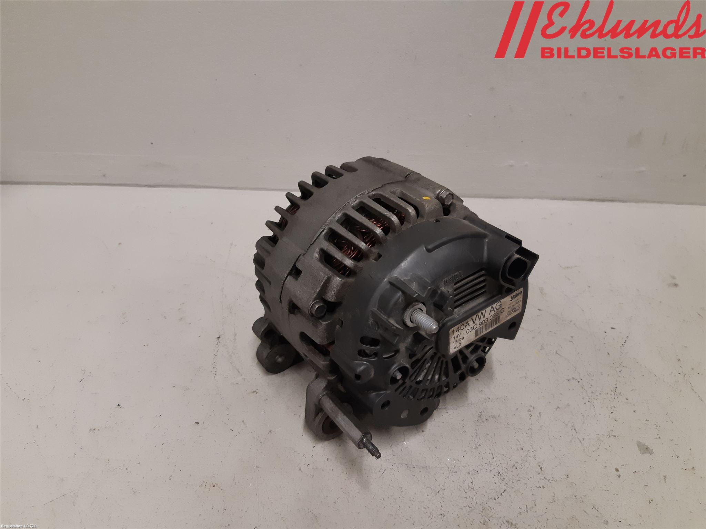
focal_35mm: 26
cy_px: 264
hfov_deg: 67.3
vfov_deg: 53.1
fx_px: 530
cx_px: 353
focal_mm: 3.93
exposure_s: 1/50
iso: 160
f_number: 1.7
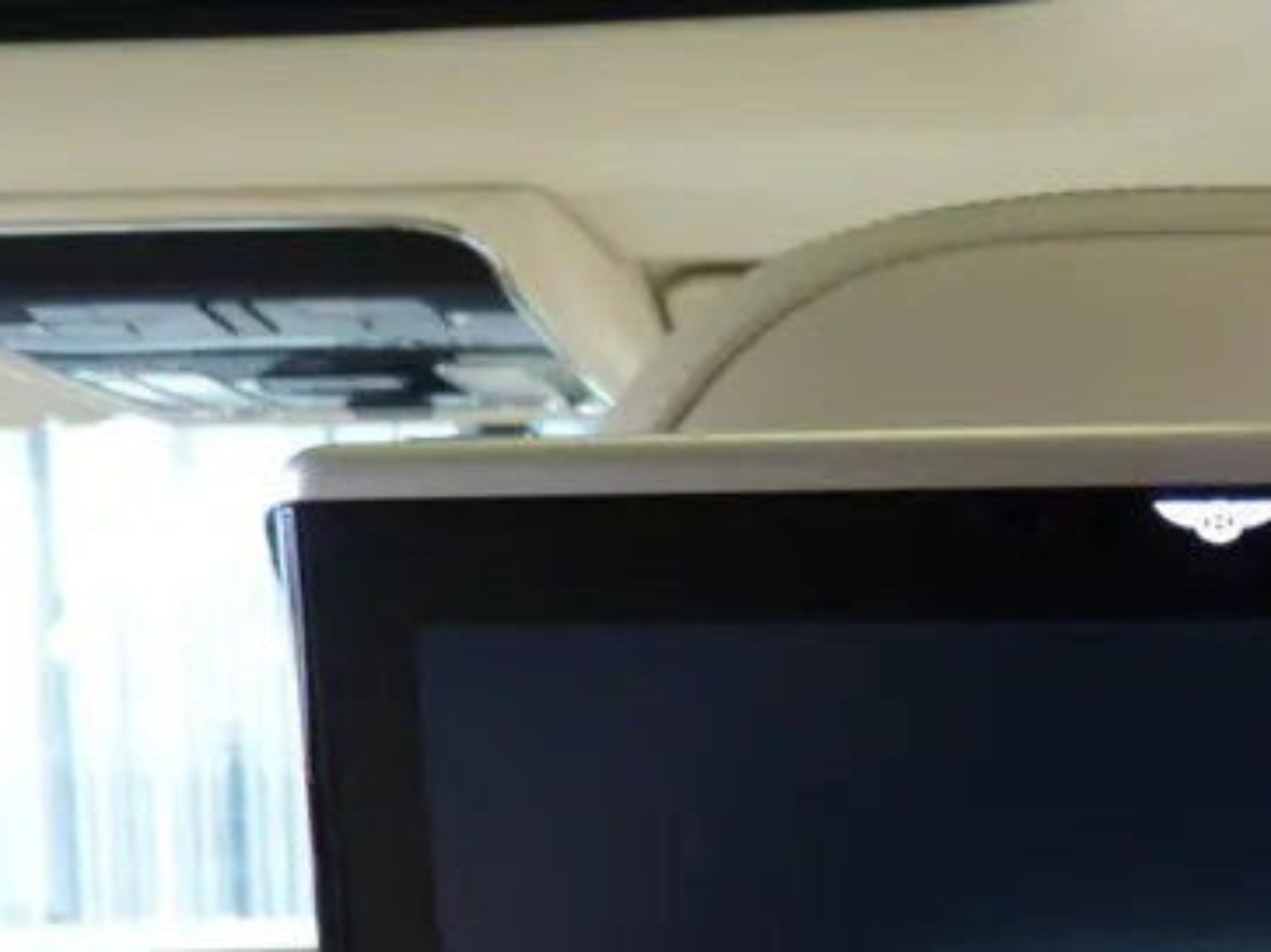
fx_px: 2349
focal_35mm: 64
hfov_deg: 28.9
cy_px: 1022
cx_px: 1187
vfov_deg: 21.8
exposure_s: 1/6
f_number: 2.9
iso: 200
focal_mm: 5.2
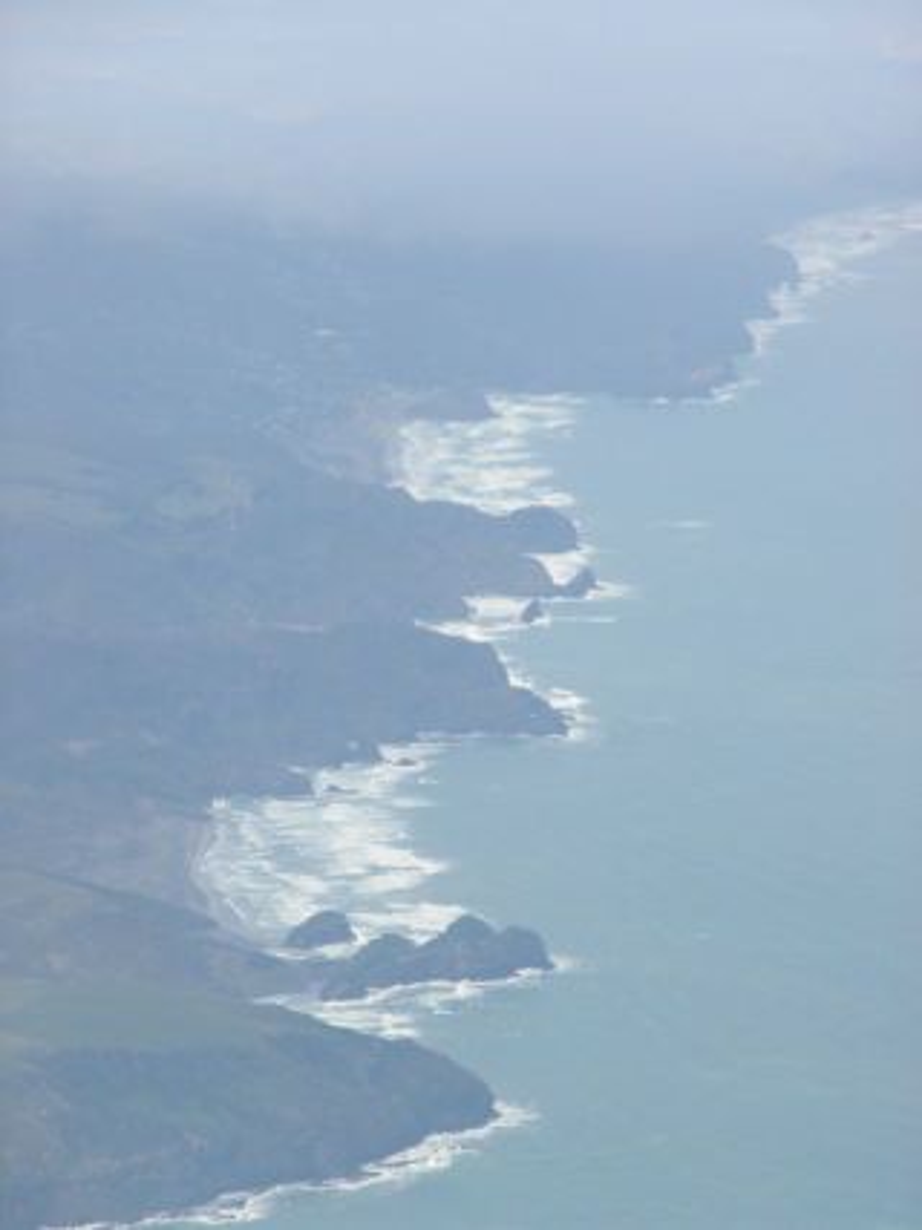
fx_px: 9949
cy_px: 615
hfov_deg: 5.3
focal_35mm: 280
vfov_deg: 7.1
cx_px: 461
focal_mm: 71.2
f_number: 5.9
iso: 100
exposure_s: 1/362
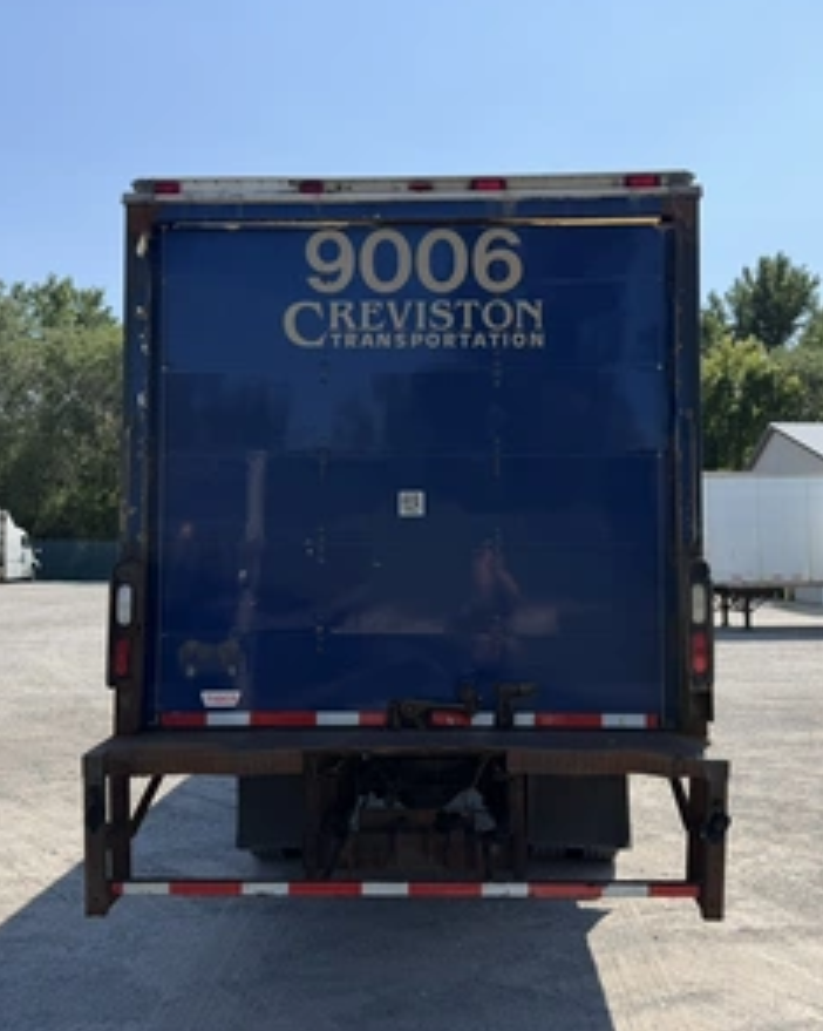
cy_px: 507
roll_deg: -2.3
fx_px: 975
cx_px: 443
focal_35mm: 32
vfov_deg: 55.7
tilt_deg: +5.4
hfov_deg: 45.7
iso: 80
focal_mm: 6.76
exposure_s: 1/4167
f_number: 1.78
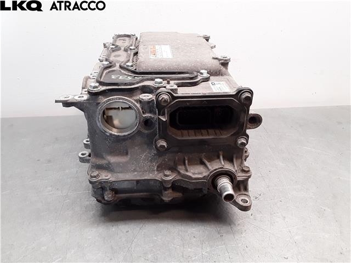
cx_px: 176
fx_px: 284
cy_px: 132
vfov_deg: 49.7
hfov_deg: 63.4
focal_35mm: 28
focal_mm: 2.91
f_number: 1.9
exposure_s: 1/100
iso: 100
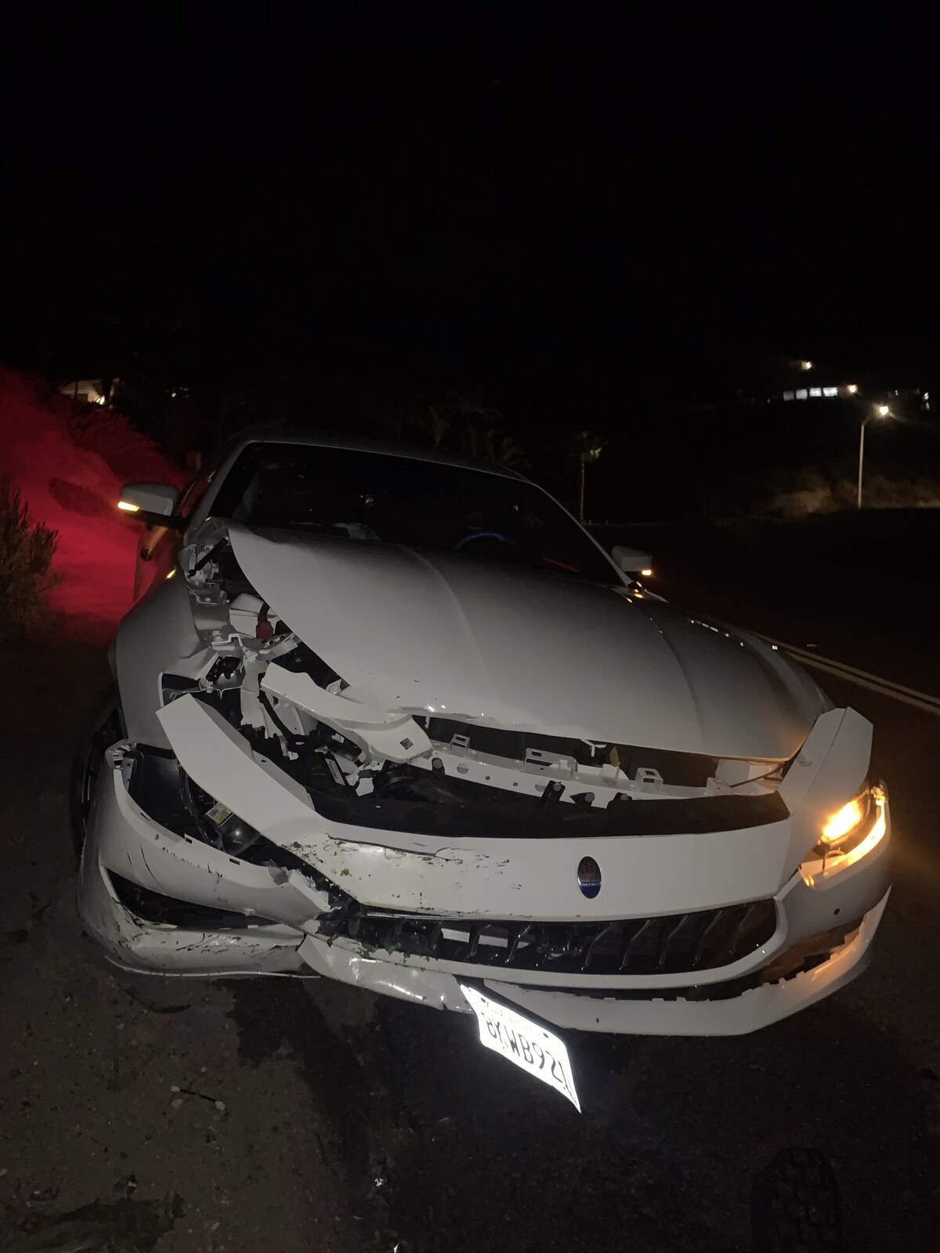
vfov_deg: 67.3
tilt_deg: +1.8
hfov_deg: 53.1
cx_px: 470
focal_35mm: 26
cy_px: 626
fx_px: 941
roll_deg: -2.2
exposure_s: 1/4
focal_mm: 4.25
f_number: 1.8
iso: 400
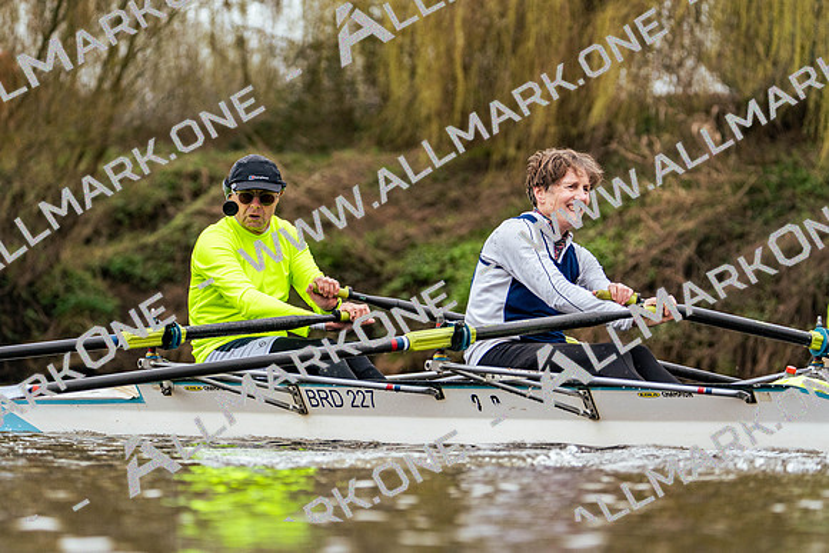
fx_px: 5436
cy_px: 276
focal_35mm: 236
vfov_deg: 5.8
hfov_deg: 8.7
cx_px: 414
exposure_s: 1/2000
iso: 2000
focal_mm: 236
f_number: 6.3
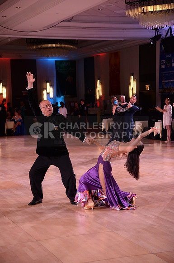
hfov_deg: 18.1
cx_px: 87
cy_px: 132
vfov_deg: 27.0
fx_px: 545
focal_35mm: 75
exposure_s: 1/250
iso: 1600
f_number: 4
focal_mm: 75
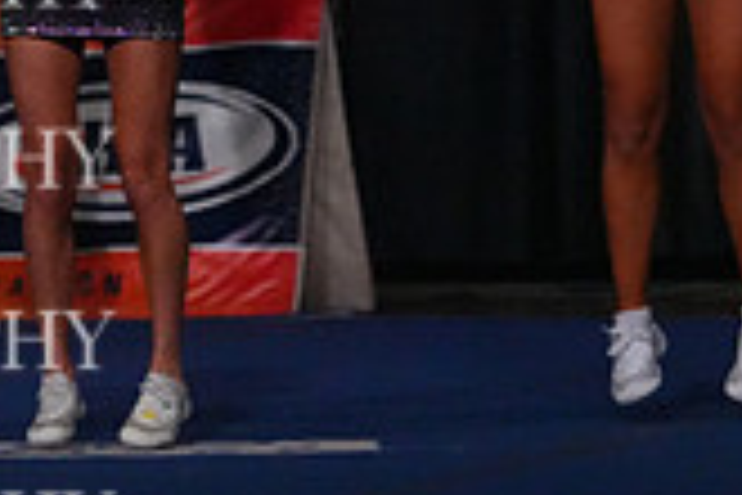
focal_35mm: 633
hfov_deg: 3.2
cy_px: -295
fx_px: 13046
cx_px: -535
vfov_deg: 2.2
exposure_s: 1/1250
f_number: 5.6
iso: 16000
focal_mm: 180
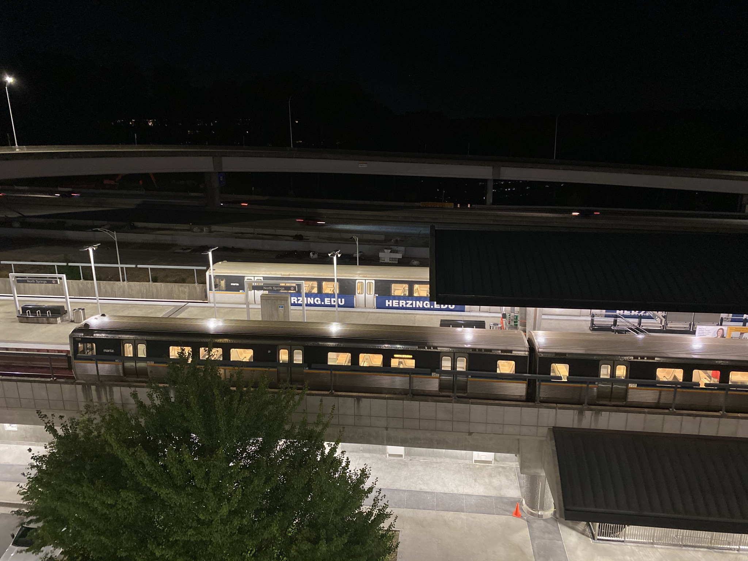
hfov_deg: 67.3
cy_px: 280
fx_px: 562
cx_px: 374
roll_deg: +0.9
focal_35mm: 26
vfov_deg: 53.1
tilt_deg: -16.0
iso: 640
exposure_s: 1/30
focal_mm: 4.25
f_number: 1.8
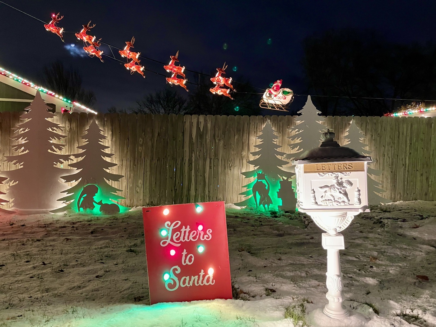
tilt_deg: -1.9
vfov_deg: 53.1
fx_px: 327
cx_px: 218
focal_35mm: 26
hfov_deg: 67.3
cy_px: 164
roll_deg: -2.4
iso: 640
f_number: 1.6
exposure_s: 1/30
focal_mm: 4.2
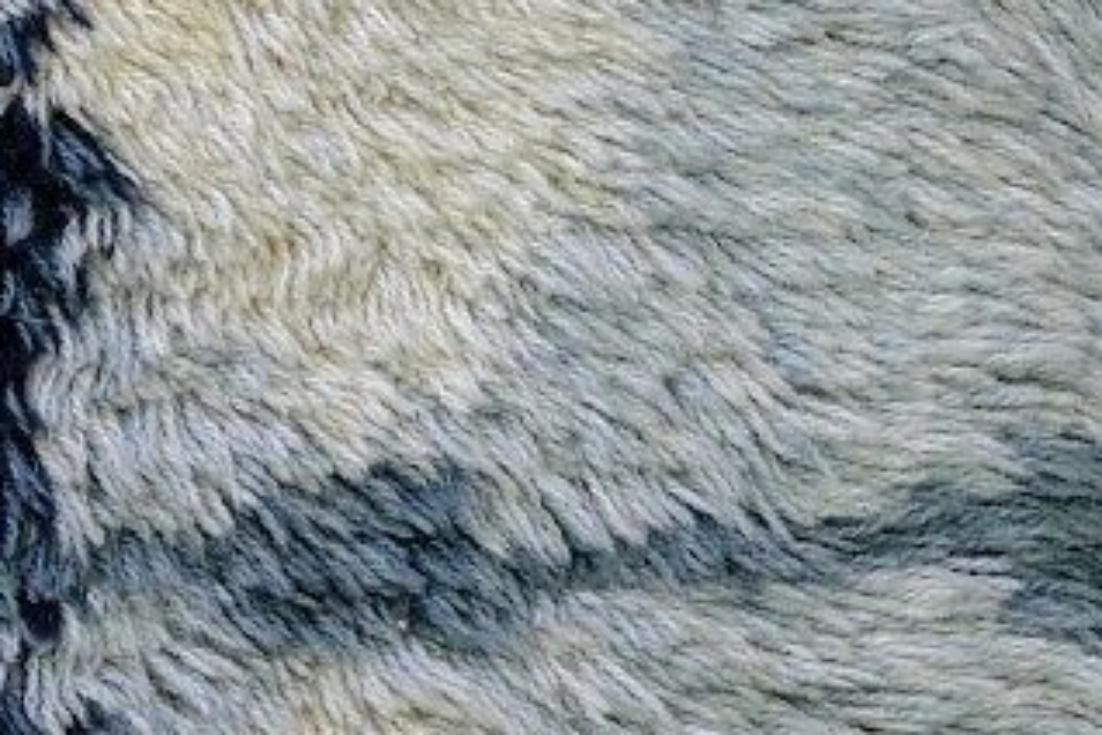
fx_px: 3918
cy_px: 305
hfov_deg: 14.5
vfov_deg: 10.7
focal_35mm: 128
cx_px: -745
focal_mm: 21.4
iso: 400
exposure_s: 1/30
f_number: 3.2
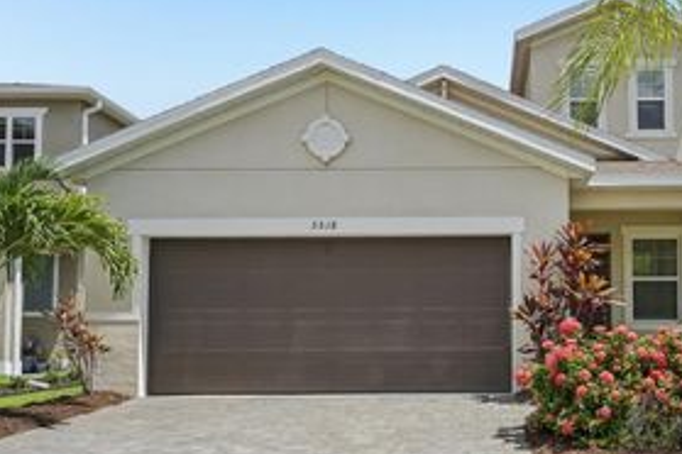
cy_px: 311
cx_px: 486
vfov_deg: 37.5
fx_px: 661
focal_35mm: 35
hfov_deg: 52.8
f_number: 8
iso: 400
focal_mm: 19.5
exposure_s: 1/1000
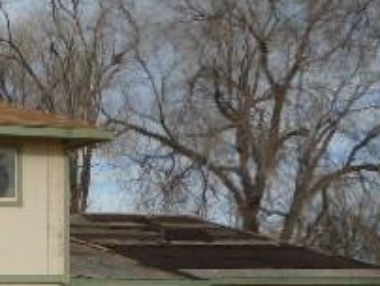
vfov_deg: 12.9
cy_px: 263
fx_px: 1253
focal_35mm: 114
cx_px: 43
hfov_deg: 17.0
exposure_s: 1/1000
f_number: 3.8
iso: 100
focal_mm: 6.4
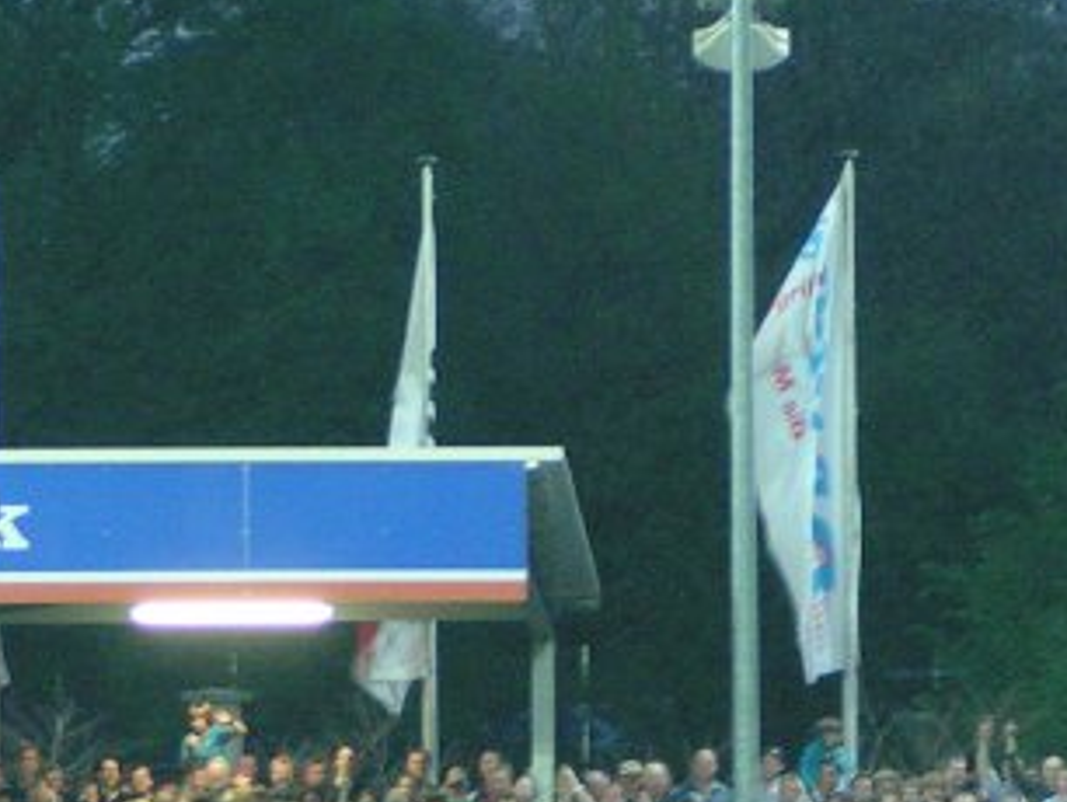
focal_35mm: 410
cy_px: 945
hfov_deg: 4.8
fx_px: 12648
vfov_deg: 3.6
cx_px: 98
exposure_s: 1/15
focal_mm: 24
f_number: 3.5
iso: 200
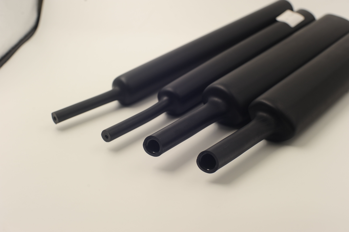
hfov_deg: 39.6
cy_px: 116
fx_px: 484
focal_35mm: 50
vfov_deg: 27.0
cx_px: 174
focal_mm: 50
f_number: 8
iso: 250
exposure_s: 1/60
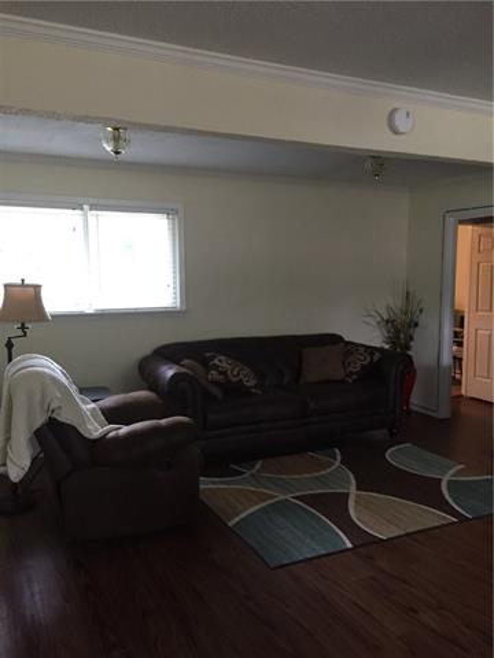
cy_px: 329
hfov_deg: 48.2
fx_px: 552
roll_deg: -0.3
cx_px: 247
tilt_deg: -6.5
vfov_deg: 61.7
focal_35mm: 29
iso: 250
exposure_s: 1/24
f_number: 2.2
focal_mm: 4.15
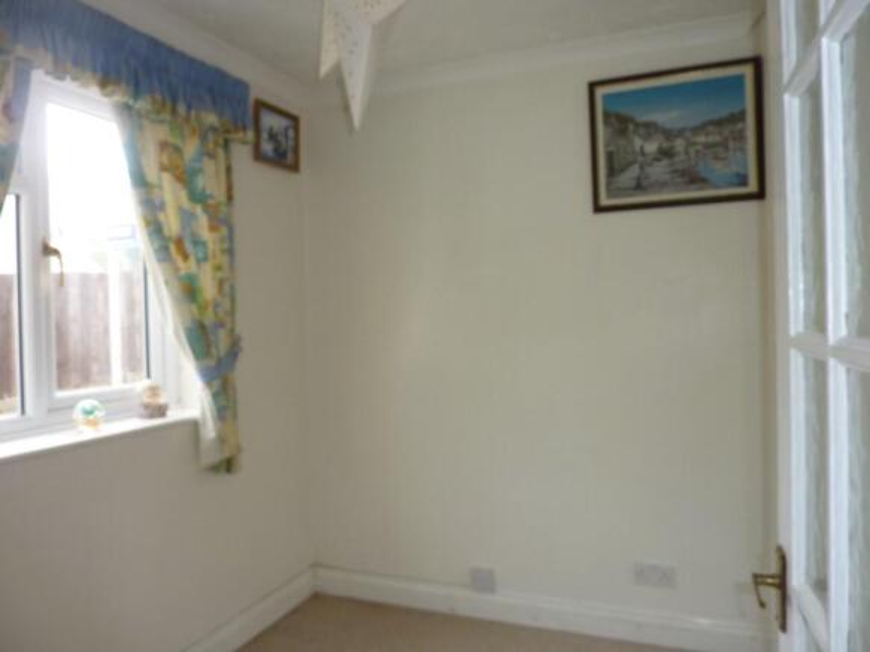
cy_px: 326
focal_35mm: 25
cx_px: 435
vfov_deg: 54.9
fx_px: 628
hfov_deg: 69.4
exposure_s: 1/50
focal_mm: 4.1
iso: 100
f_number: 3.3
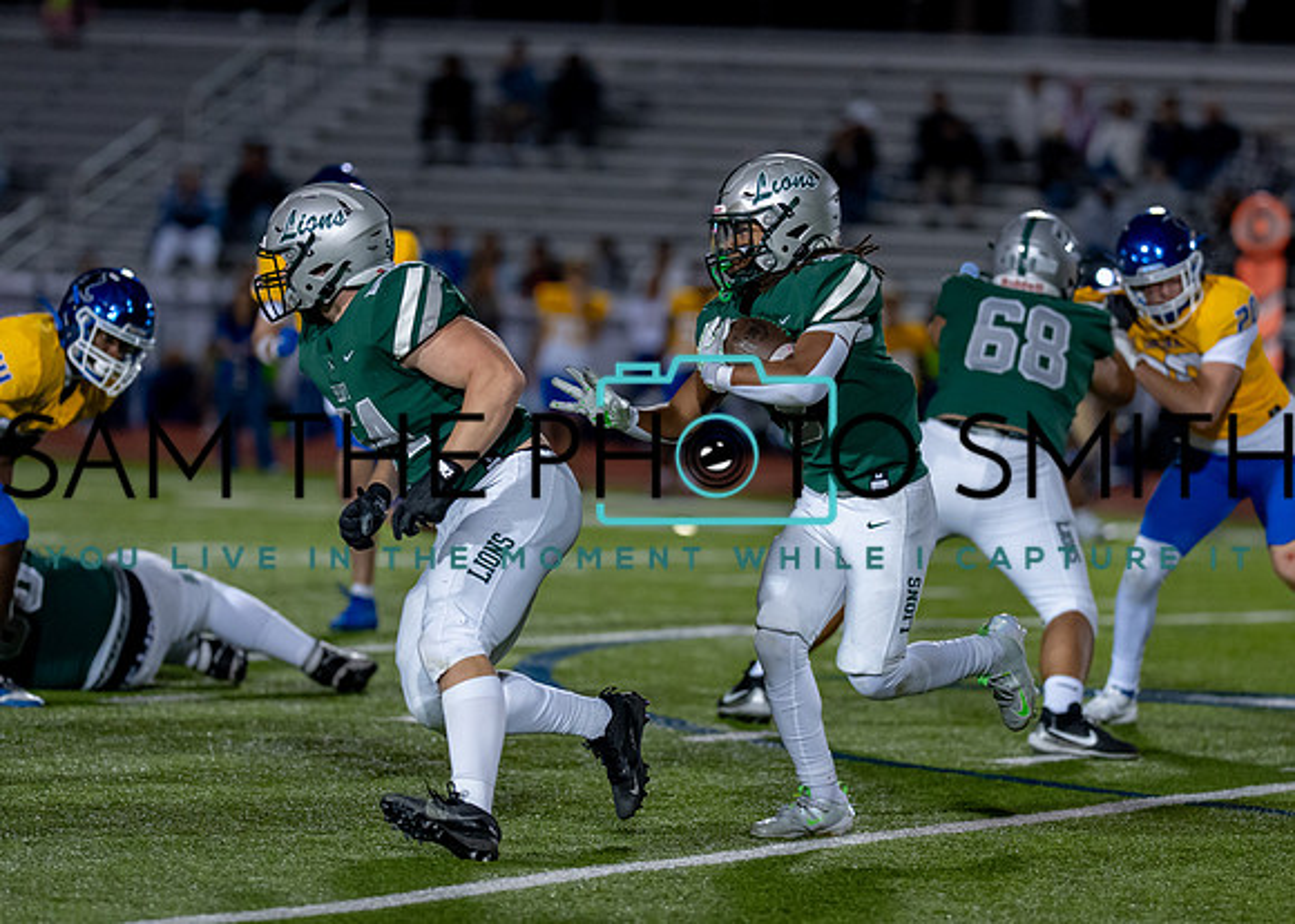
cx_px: 698
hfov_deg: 9.0
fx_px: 8250
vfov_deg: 6.4
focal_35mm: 224
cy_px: 486
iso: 1600
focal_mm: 135
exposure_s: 1/1250
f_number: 1.8
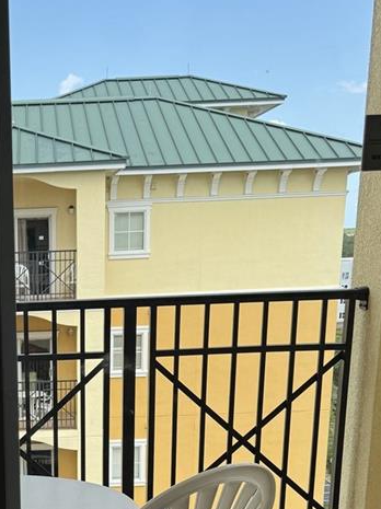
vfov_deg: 28.9
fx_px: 911
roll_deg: +2.5
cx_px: -3
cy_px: 525
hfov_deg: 22.7
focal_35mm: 62
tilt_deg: -17.0
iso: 80
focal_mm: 6.76
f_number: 1.78
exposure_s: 1/1869
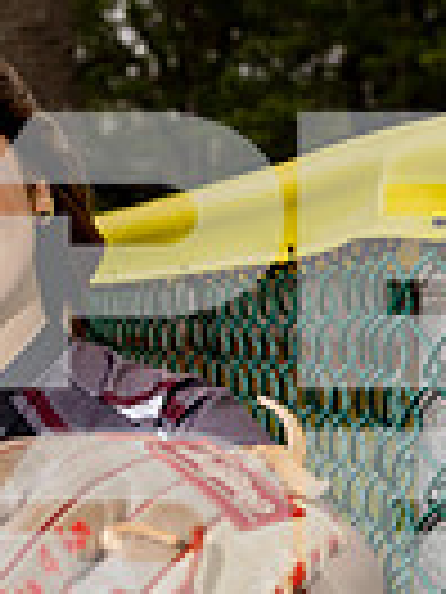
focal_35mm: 115
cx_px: -59
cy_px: 572
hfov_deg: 12.6
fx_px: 1976
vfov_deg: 16.8
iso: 100
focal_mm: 35
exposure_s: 1/250
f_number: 4
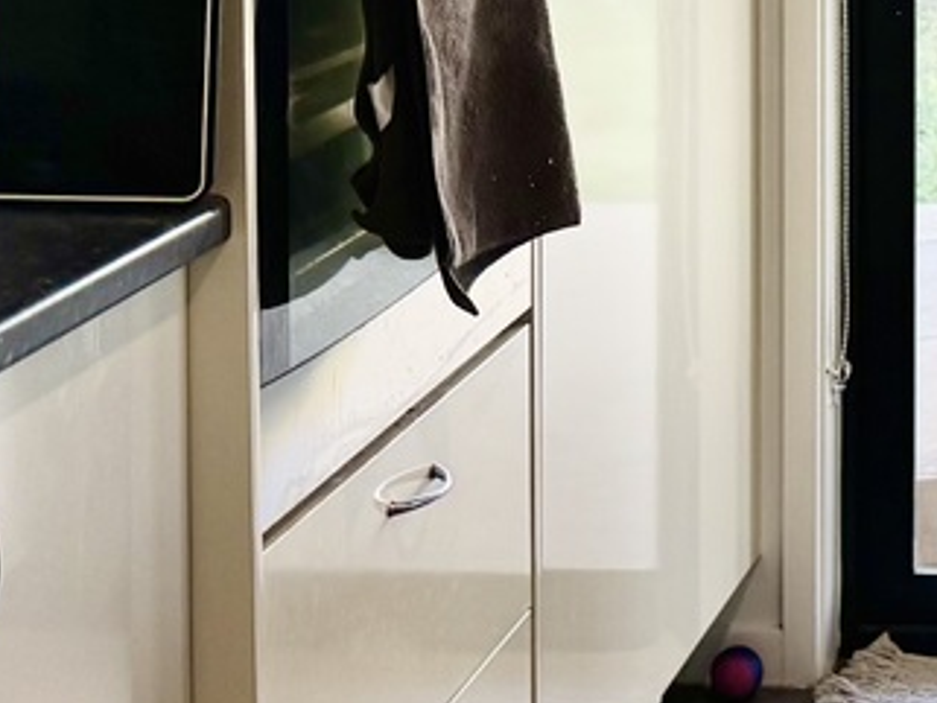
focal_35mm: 112
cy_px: -325
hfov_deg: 16.5
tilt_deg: -2.2
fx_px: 3033
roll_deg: +0.0
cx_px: 1270
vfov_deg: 12.6
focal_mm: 6.76
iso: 125
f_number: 1.78
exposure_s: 1/121
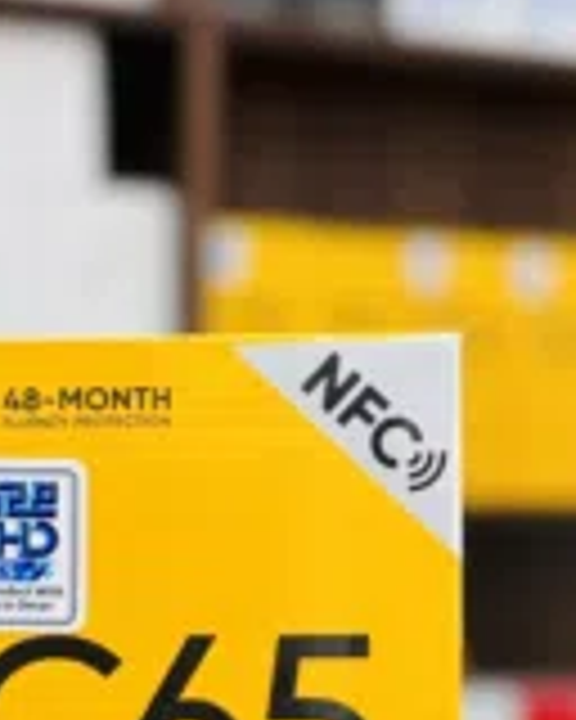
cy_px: 639
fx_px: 2493
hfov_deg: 13.1
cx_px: 162
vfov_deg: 16.2
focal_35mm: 117
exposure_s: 1/100
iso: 50
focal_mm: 6.76
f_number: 1.78
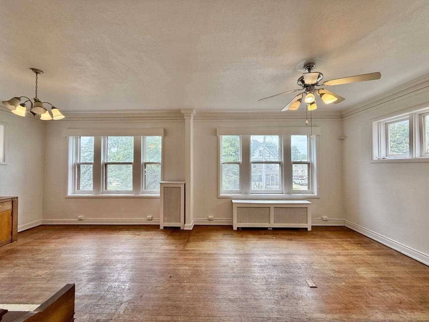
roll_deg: +0.4
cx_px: 214
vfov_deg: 85.7
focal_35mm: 14
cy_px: 161
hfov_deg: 102.1
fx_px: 174
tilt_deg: +2.3
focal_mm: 2.22
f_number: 2.2
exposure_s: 1/154
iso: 64
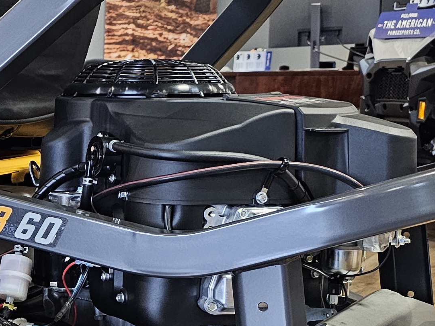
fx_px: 1068
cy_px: 281
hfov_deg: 21.5
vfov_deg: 17.2
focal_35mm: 85
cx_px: -73
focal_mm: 6.3
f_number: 1.7
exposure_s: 1/60
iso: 800
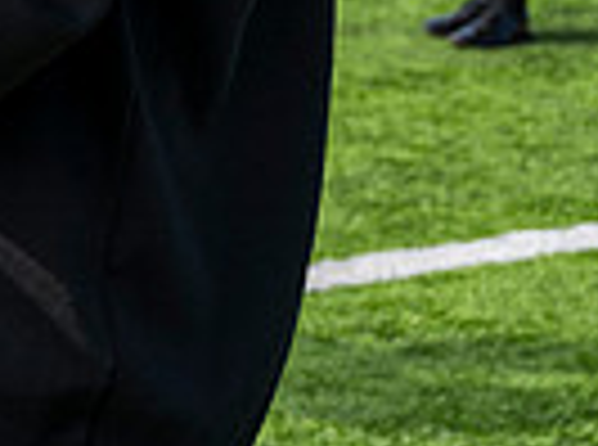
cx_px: -481
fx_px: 2825
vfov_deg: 8.6
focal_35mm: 164
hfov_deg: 11.2
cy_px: -408
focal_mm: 39
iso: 80
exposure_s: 1/250
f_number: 4.5
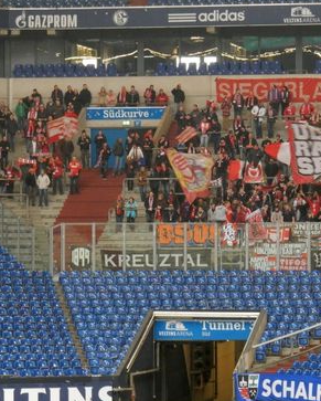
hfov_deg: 6.2
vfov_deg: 7.7
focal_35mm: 251
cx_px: 237
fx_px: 2977
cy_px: 188
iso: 450
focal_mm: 29.2
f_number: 6
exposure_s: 1/30
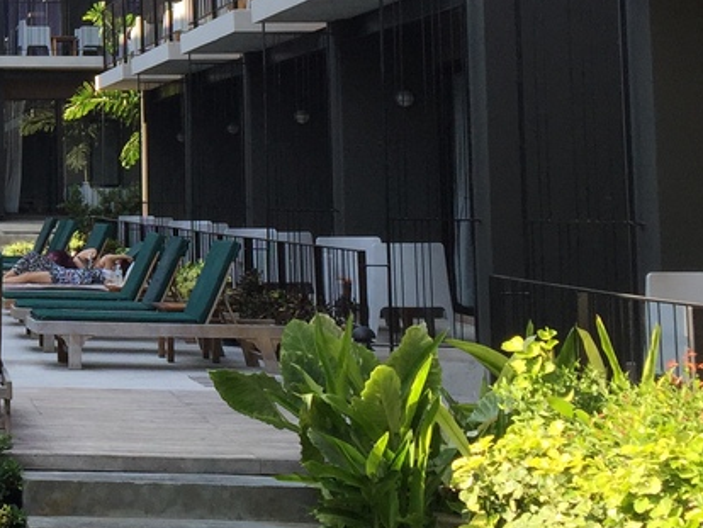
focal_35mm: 84
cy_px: 7
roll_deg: -1.0
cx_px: -214
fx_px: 1707
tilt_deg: +6.2
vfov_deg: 17.2
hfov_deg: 21.1
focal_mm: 4.15
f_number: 2.2
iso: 32
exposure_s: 1/455
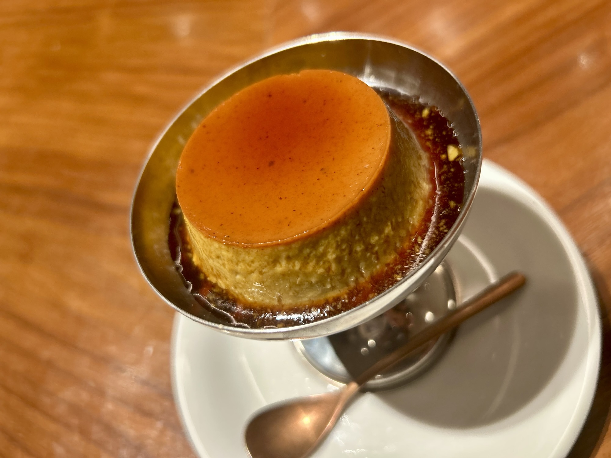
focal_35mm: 26
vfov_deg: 53.1
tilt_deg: -53.4
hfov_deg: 67.3
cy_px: 229
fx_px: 459
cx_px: 306
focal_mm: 5.7
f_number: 1.5
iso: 125
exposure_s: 1/75
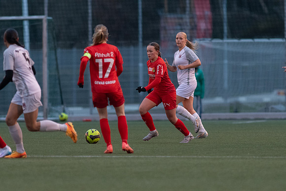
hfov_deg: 3.4
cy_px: 96
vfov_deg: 2.3
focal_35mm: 600
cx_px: 143
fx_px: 4768
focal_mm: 300
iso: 3600
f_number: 3.2
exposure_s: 1/1000
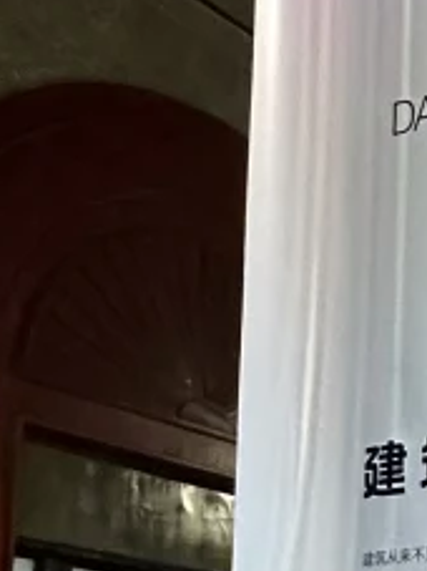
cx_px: 1208
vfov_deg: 20.8
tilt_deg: +6.0
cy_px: 649
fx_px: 1465
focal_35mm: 89
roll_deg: +1.8
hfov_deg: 11.4
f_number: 2.2
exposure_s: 1/100
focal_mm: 2.22
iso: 200
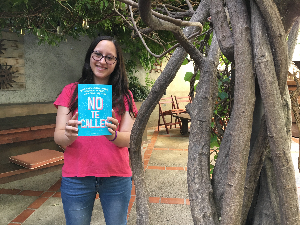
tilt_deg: -7.3
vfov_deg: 48.2
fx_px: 251
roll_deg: -0.7
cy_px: 112
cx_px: 150
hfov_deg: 61.7
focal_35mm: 29
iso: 64
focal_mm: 4.15
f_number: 2.2
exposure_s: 1/33
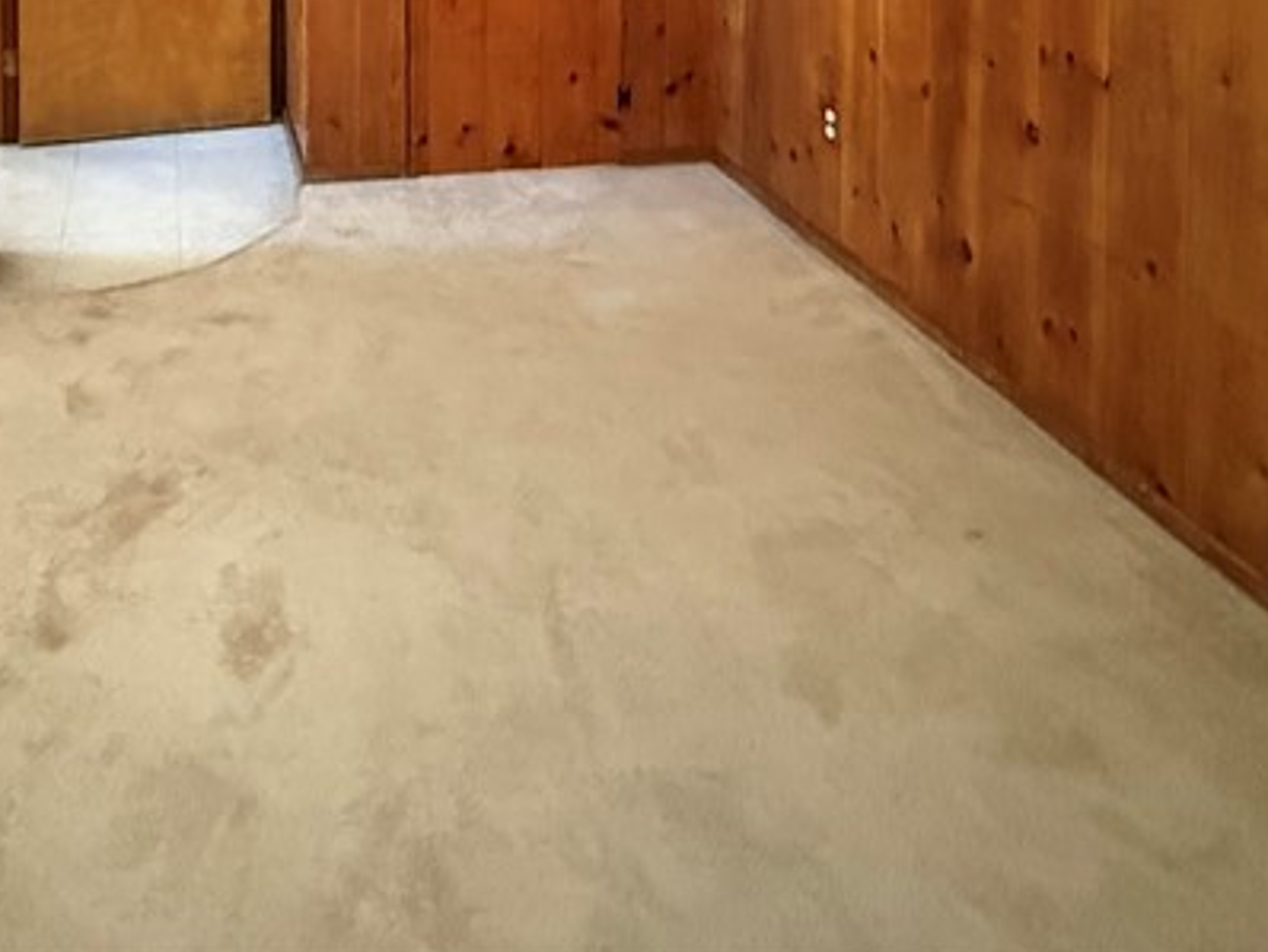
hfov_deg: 49.8
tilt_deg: -1.6
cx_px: 360
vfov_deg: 31.5
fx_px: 1319
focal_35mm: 36
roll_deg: +0.7
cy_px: -255
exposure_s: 1/40
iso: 1600
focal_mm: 2.22
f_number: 2.2
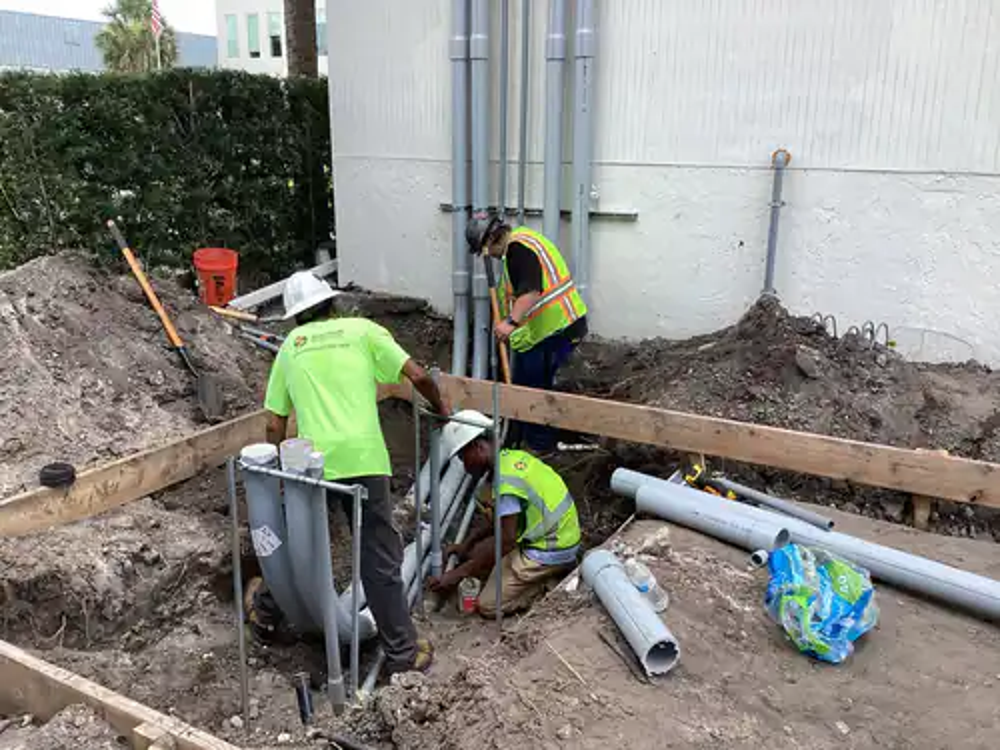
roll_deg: +1.5
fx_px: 896
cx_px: 500
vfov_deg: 45.4
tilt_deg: -16.3
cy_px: 375
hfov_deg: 58.4
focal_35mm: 31
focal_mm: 3.3
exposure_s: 1/375
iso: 25
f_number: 2.4
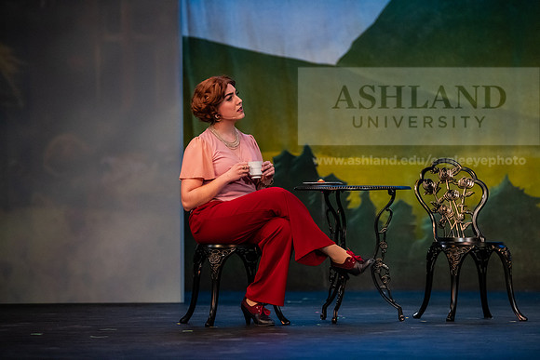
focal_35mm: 170
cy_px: 180
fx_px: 2550
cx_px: 270
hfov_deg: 12.1
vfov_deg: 8.1
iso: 4000
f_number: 3.2
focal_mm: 170
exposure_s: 1/250
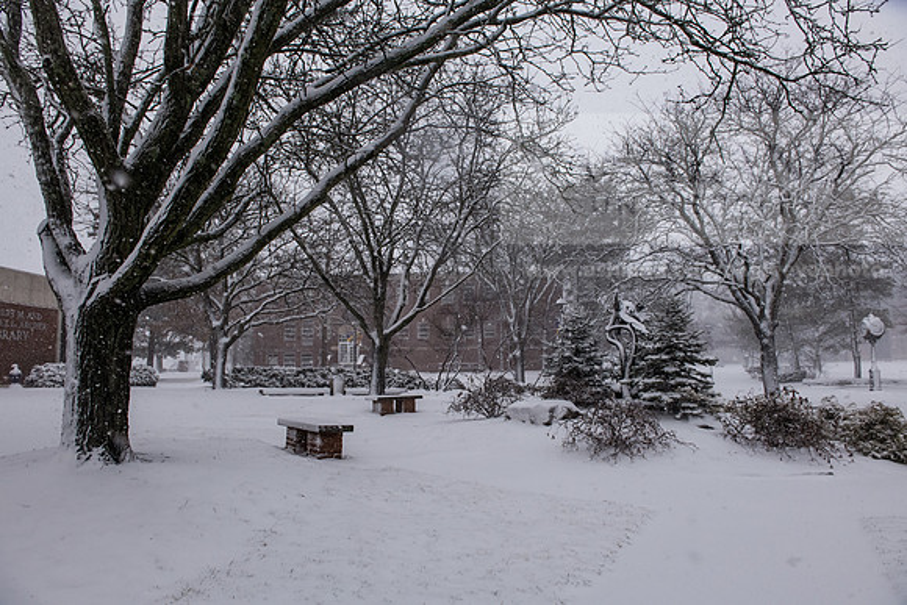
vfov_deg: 53.2
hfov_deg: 73.7
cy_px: 302
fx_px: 605
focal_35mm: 24
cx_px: 454
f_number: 6.3
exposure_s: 1/640
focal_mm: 24
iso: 1000
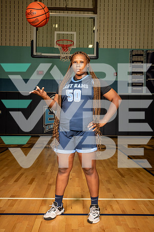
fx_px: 257
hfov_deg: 33.4
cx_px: 77
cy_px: 116
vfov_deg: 48.5
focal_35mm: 40
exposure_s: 1/320
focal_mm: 40
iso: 640
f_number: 6.3
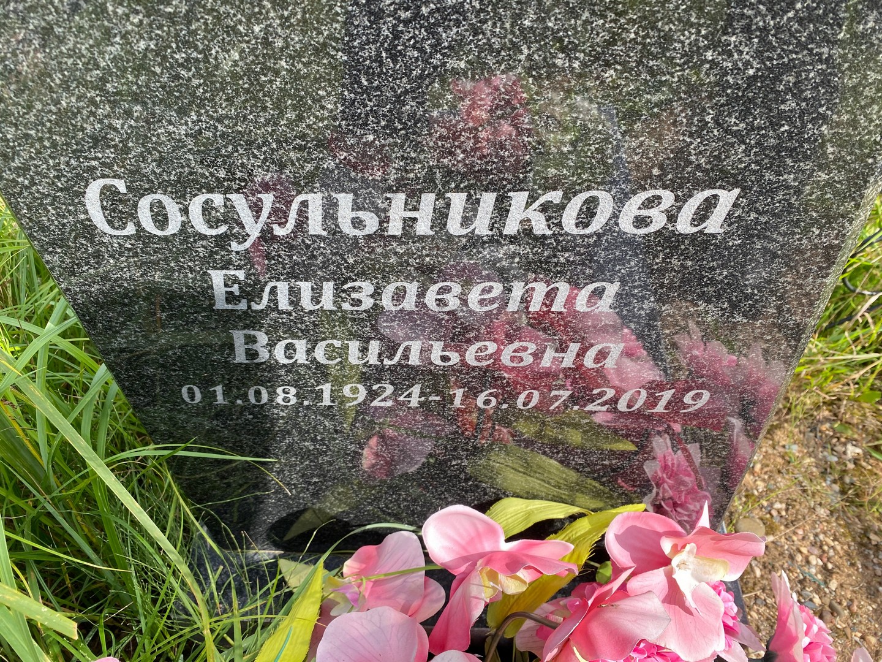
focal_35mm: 26
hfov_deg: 67.3
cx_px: 441
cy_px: 331
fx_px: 662
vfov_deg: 53.1
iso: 32
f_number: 1.8
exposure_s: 1/724
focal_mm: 4.25
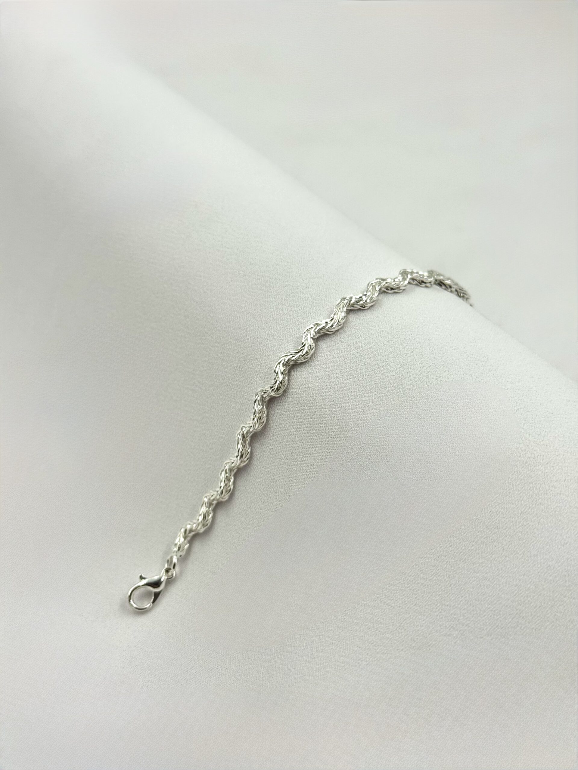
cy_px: 385
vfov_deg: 39.7
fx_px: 1069
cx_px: 289
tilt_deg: -40.7
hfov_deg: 30.3
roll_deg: -2.6
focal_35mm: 48
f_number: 1.78
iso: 64
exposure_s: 1/1490
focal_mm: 6.76
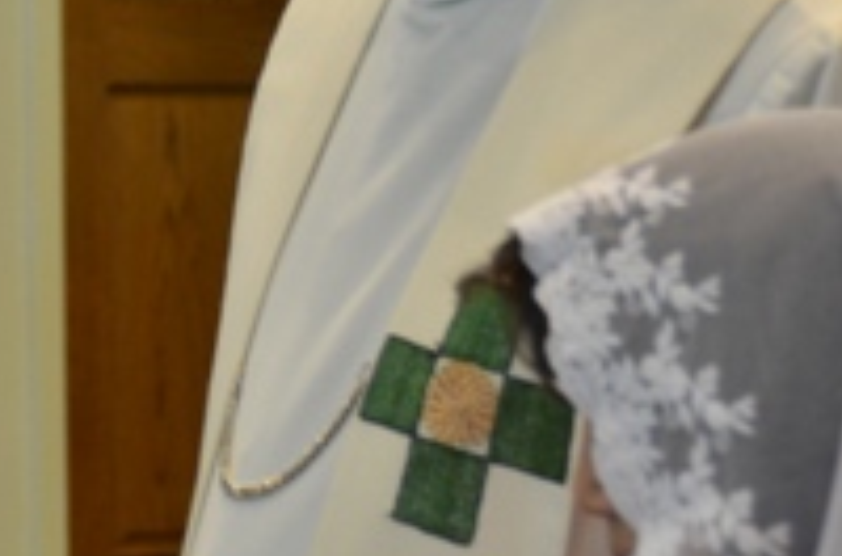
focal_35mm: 269
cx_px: -236
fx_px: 6272
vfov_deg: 5.1
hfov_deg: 7.6
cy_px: 190
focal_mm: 56
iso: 800
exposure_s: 1/40
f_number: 4.8
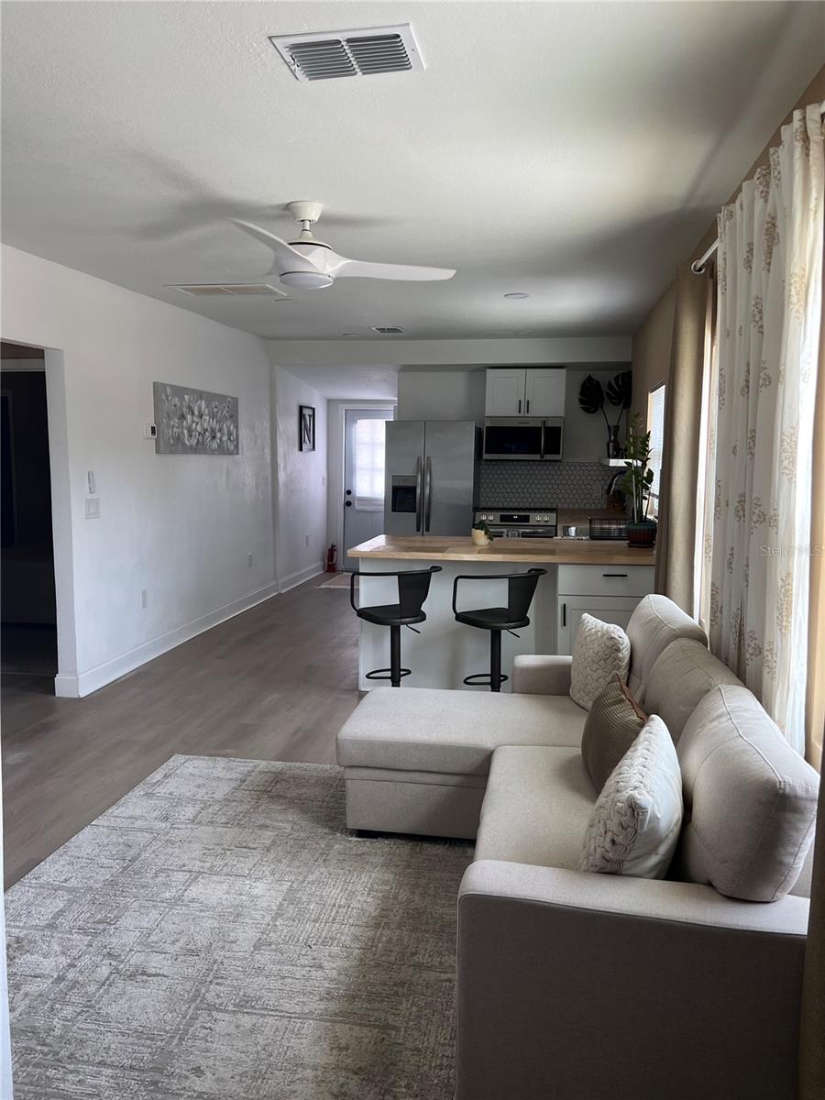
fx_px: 826
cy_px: 550
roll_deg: -1.8
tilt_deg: -5.9
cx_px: 412
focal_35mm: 26
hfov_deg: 53.1
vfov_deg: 67.3
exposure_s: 1/121
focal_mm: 5.7
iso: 64
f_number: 1.5
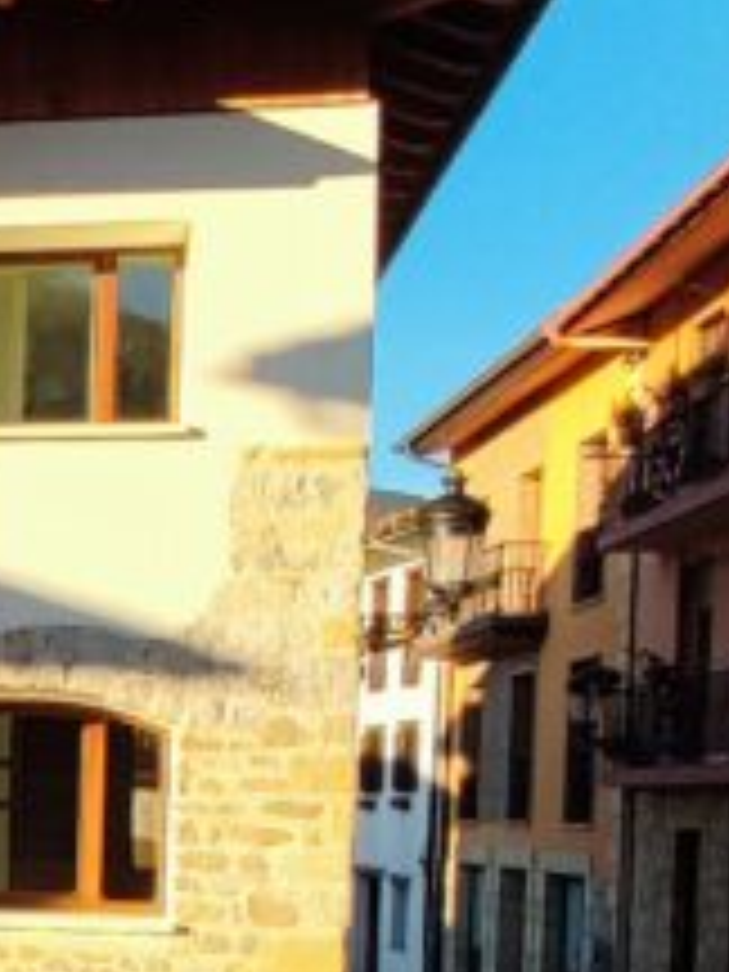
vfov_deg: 26.6
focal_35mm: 71
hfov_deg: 17.8
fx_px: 1994
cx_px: -468
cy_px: 850
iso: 50
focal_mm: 1.65
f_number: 2.2
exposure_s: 1/906
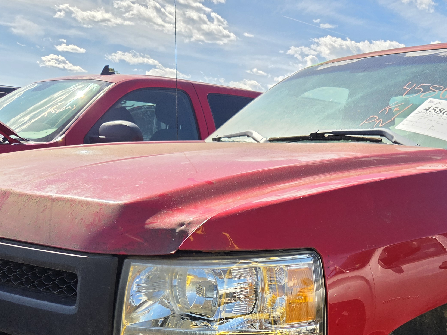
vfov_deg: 31.2
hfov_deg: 42.1
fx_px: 568
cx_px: 312
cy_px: 306
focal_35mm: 44
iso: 80
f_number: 1.8
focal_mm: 5.4
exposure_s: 1/4364
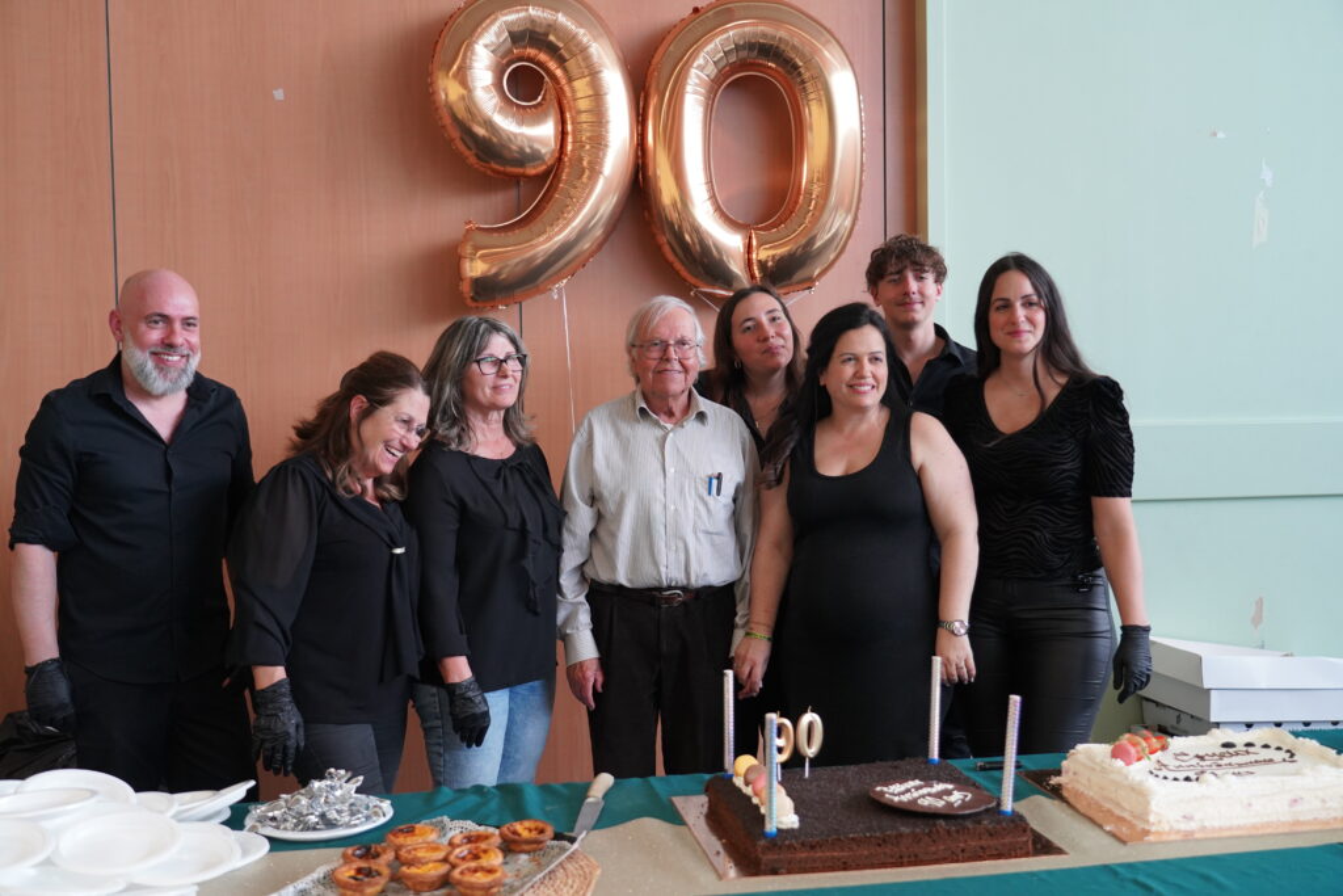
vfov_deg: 36.0
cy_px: 448
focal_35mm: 37
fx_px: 1380
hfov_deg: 51.9
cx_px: 672
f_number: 4
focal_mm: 37
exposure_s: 1/160
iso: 2000
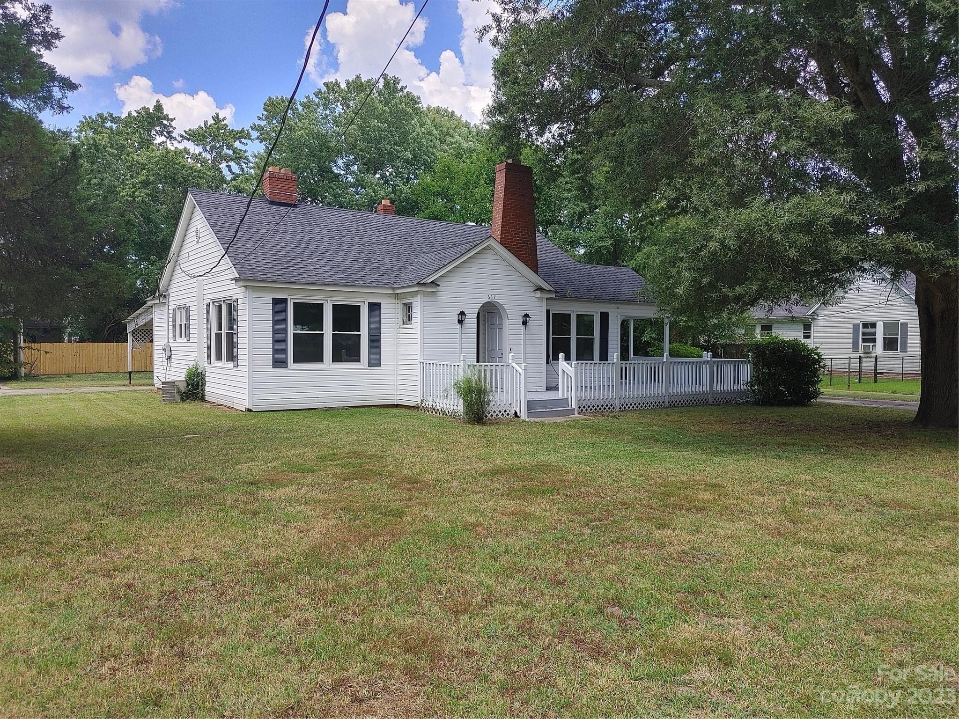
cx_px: 480
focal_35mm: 26
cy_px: 360
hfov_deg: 67.3
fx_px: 720
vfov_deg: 53.1
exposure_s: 1/549
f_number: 1.8
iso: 50
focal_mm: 4.81
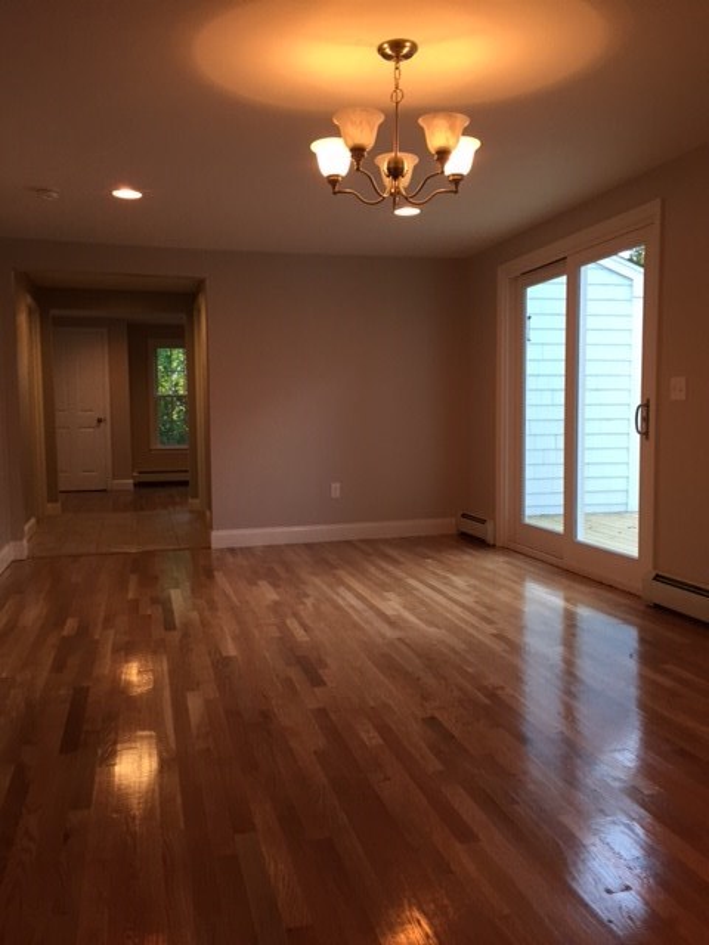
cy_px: 472
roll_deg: +1.1
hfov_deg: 48.2
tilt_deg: -4.8
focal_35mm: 29
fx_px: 792
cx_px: 354
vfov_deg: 61.7
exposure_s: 1/30
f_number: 2.2
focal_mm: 4.15
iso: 50
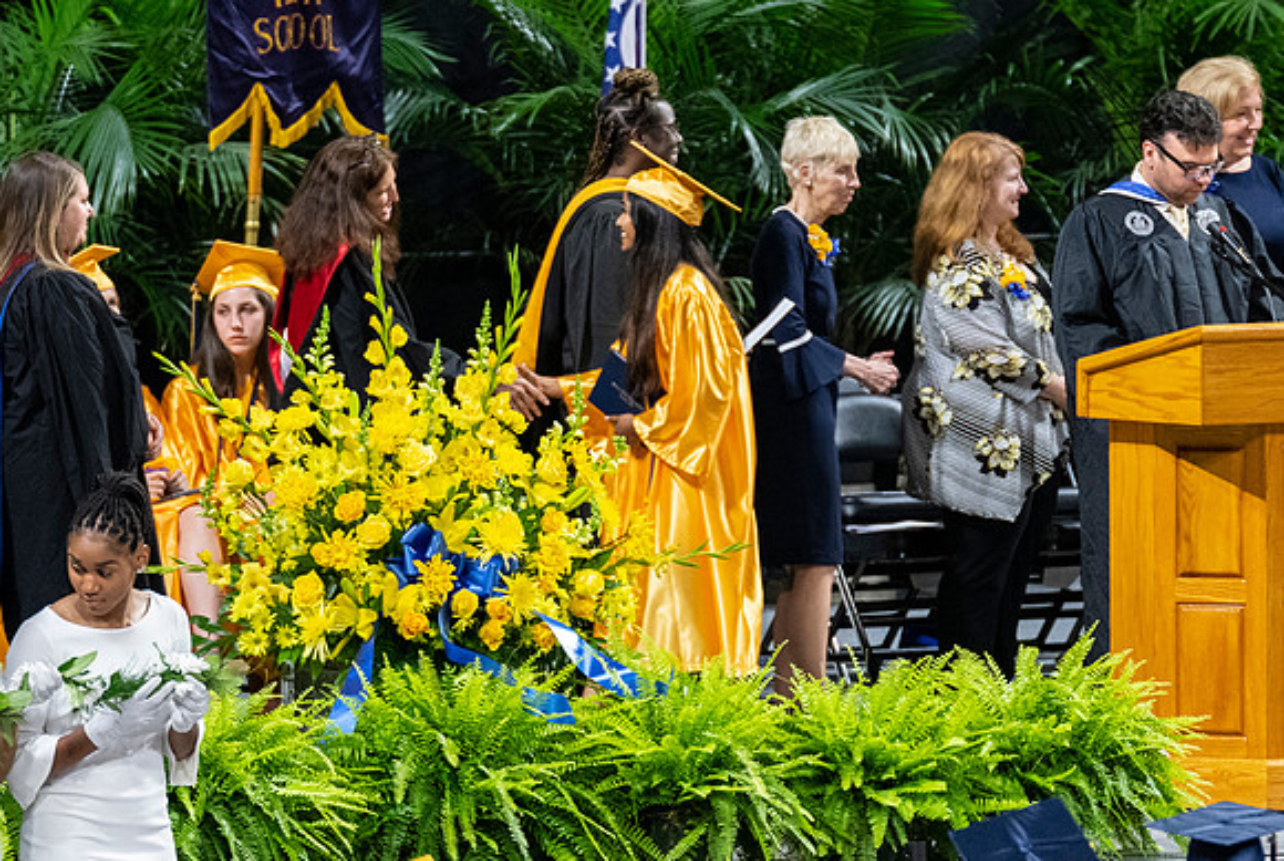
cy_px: 511
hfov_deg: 5.1
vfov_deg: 3.4
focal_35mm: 404
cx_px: 746
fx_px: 14434
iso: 2000
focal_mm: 200
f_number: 4
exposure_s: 1/200
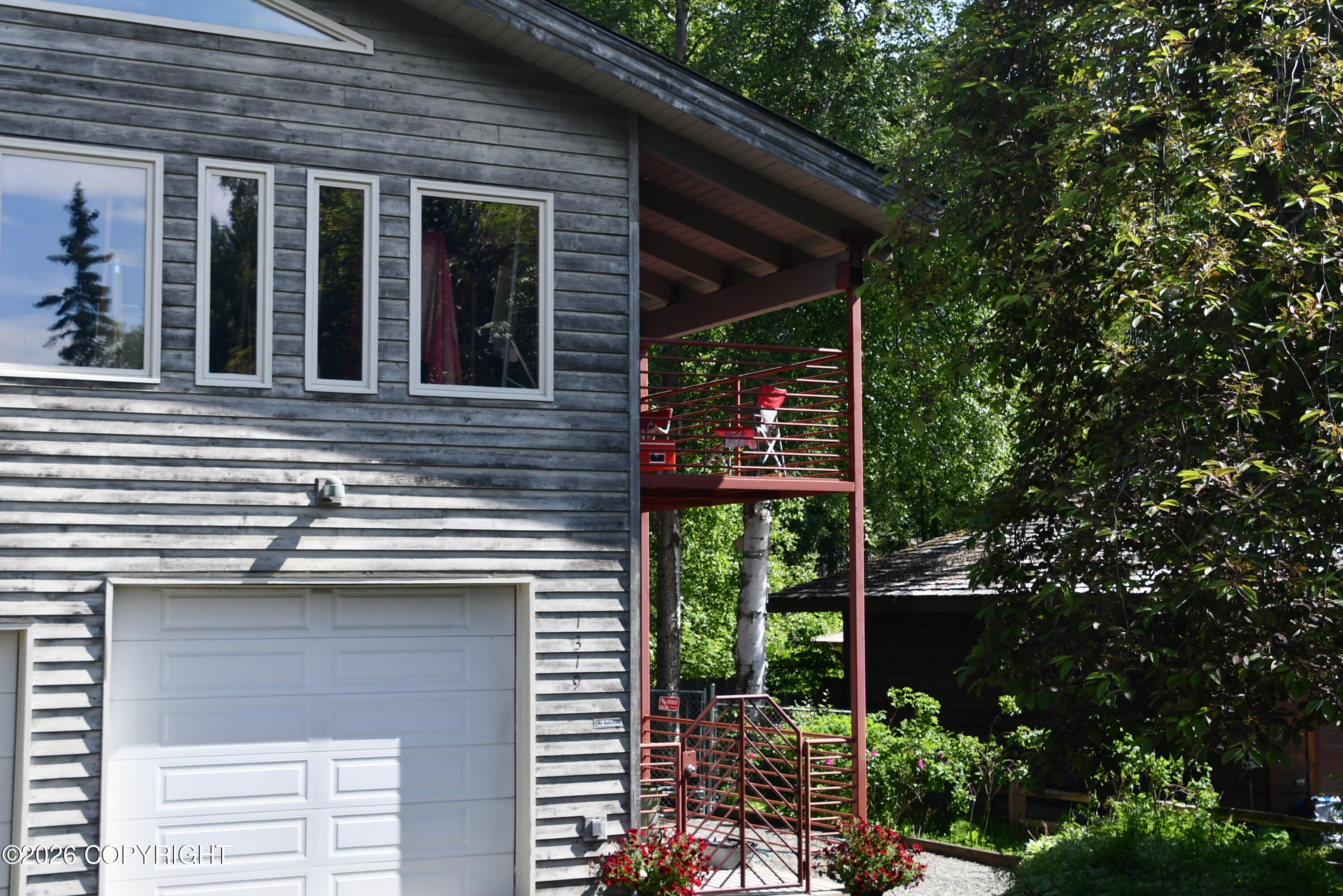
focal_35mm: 52
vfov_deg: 26.0
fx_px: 1940
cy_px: 448
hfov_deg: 38.2
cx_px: 672
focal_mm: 26
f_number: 8
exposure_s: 1/250
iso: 160
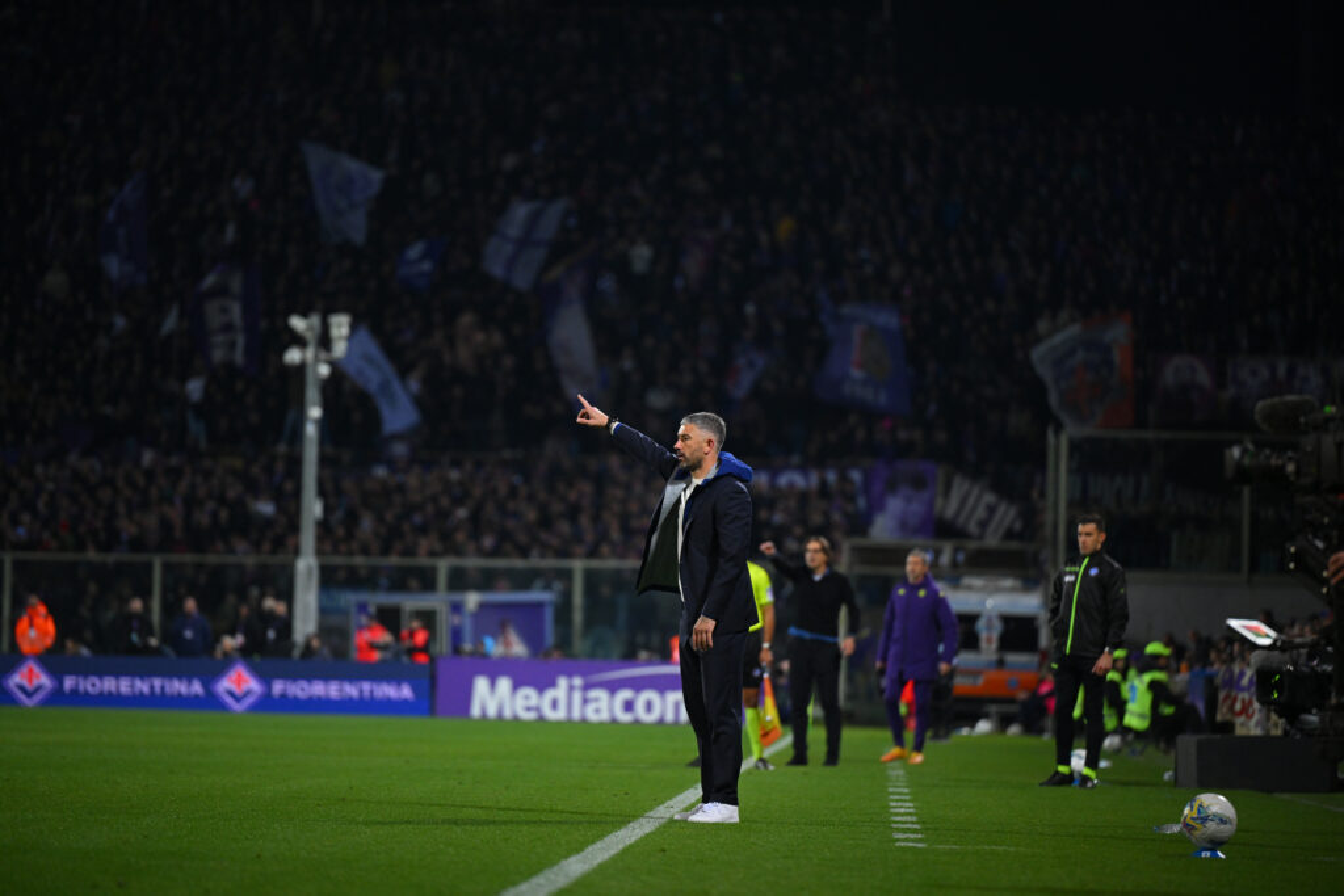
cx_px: 672
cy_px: 448
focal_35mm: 200
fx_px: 7467
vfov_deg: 6.9
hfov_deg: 10.3
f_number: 2.8
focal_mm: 200
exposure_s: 1/1600
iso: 2000
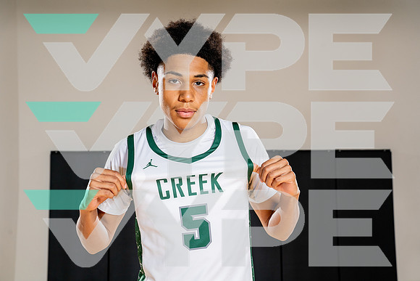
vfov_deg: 19.5
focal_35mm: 70
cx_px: 210
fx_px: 817
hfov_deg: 28.8
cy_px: 140
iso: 250
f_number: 7.1
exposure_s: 1/250
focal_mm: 70
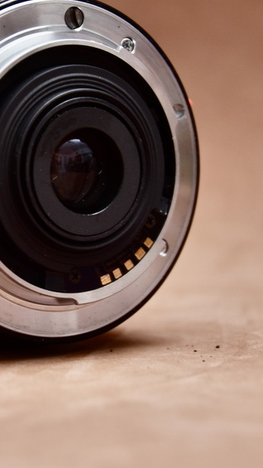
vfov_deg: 12.5
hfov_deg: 7.0
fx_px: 2132
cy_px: 174
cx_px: 23
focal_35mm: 172
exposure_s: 1/80
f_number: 5
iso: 100
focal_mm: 55
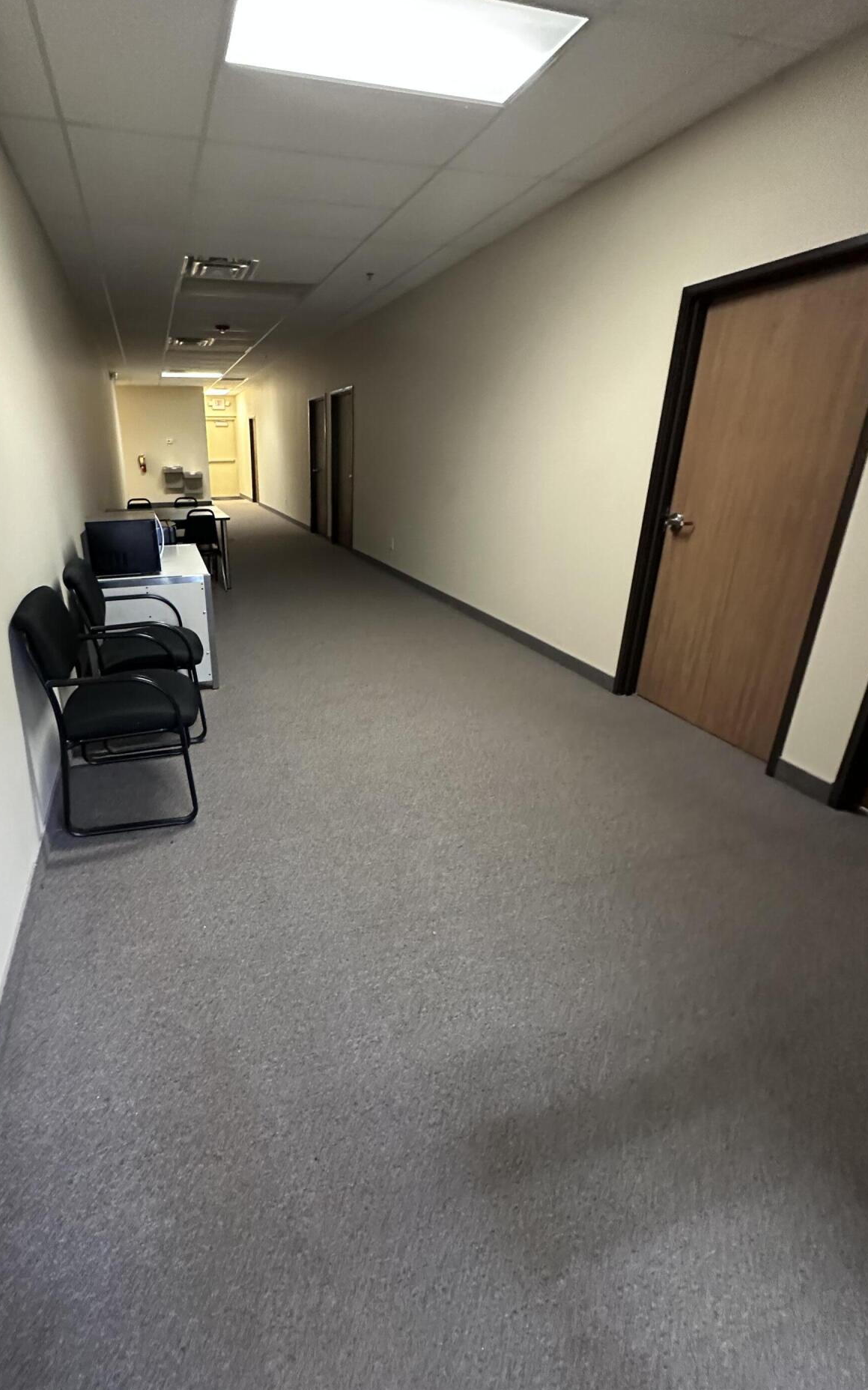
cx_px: 324
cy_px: 674
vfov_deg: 97.8
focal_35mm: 16
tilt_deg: -16.7
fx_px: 606
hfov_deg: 70.1
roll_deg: -2.6
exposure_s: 1/60
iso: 800
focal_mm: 2.22
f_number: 2.2
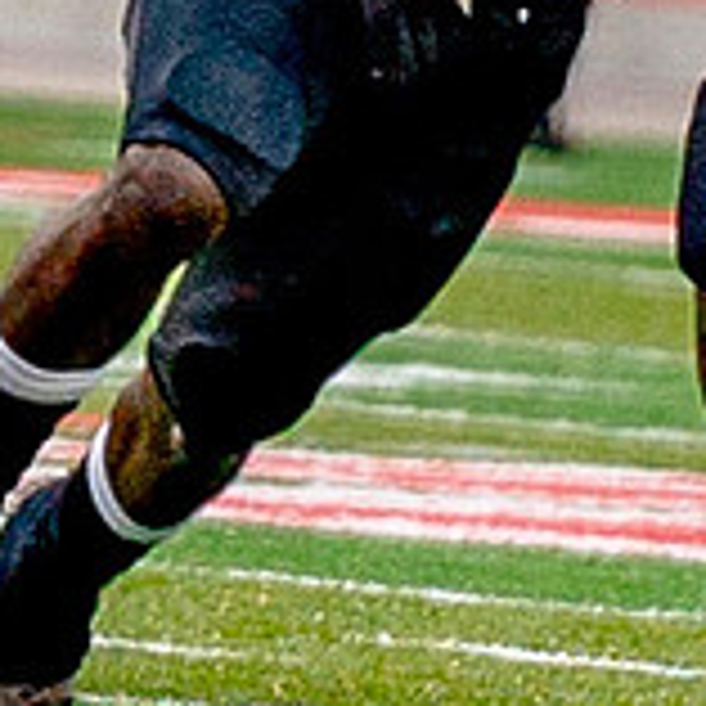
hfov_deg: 0.6
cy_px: -1048
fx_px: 64609
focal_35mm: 2800
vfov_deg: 0.6
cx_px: -1008
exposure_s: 1/1500
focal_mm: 200
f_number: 2.8
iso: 400
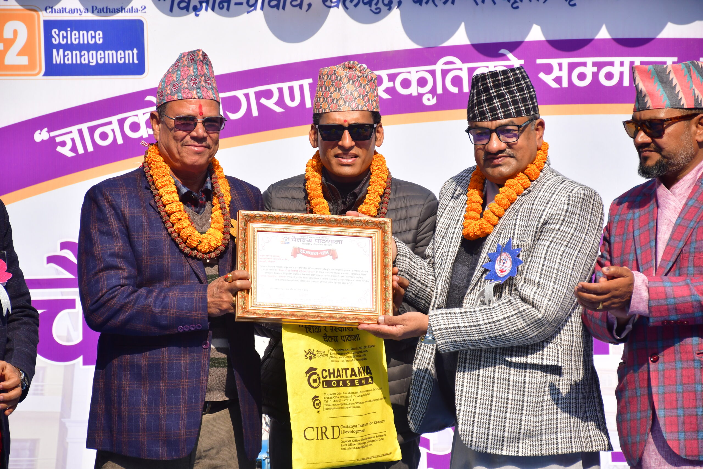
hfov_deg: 13.7
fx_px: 2929
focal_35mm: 150
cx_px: 352
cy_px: 234
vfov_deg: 9.1
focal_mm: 100
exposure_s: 1/1000
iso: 250
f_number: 5.6
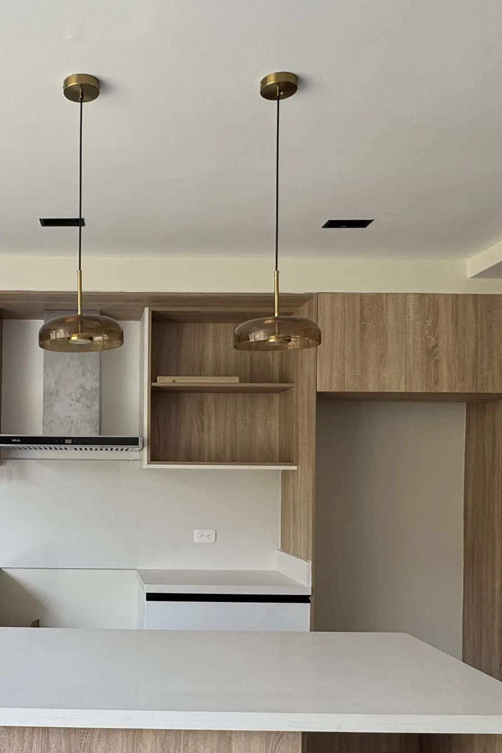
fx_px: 732
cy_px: 480
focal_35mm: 35
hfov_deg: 36.3
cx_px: 87
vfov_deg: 53.7
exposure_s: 1/99
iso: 50
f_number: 2.2
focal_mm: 2.22
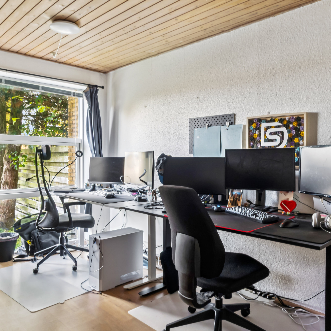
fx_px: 292
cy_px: 165
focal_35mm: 27
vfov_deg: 59.1
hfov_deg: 58.6
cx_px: 198
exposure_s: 1/2.5
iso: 200
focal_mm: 14
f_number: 8
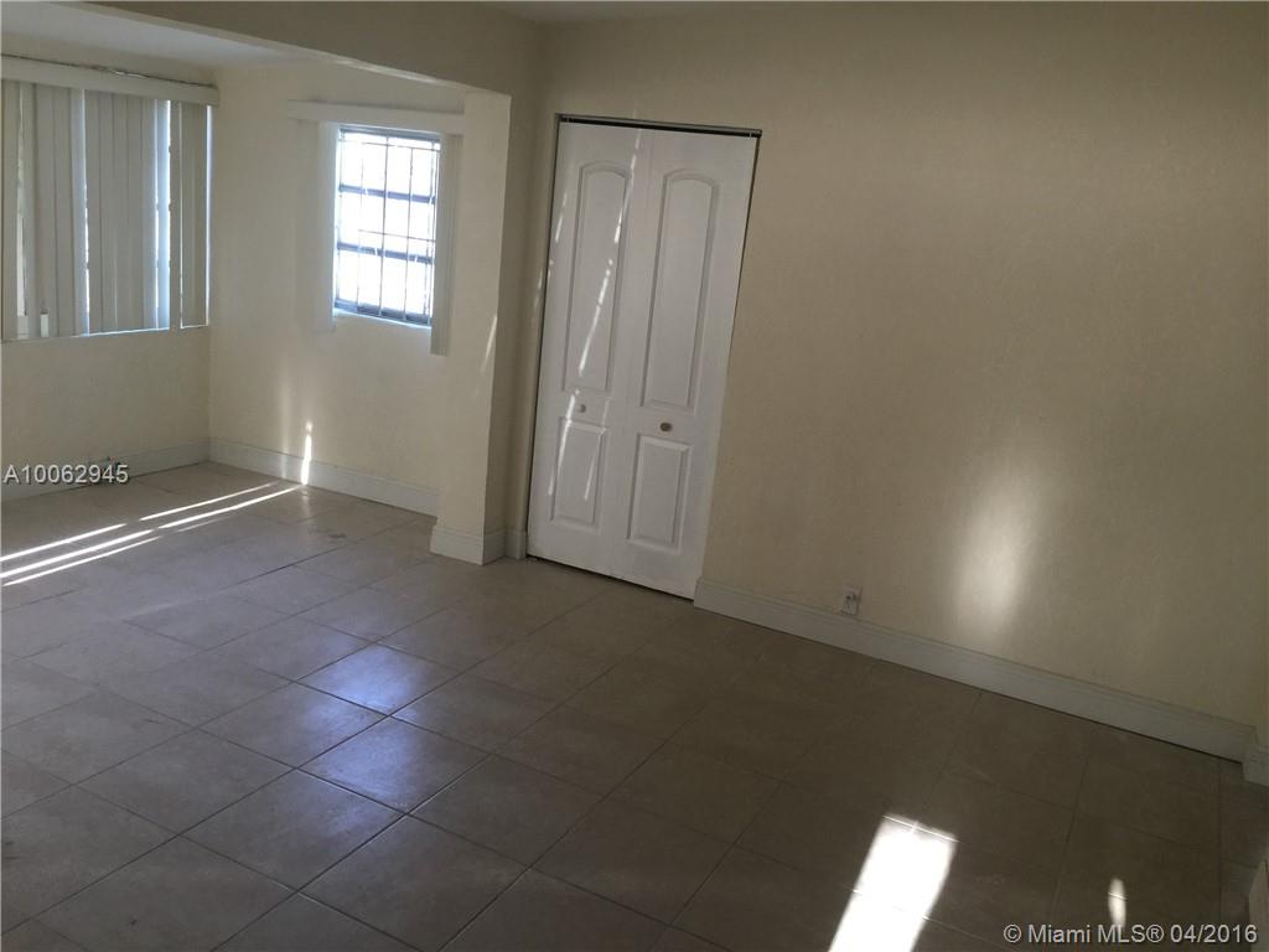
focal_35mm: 29
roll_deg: -6.3
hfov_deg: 61.7
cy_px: 476
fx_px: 1063
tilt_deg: -13.4
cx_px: 634
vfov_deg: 48.2
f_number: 2.2
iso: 40
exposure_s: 1/15
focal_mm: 4.15
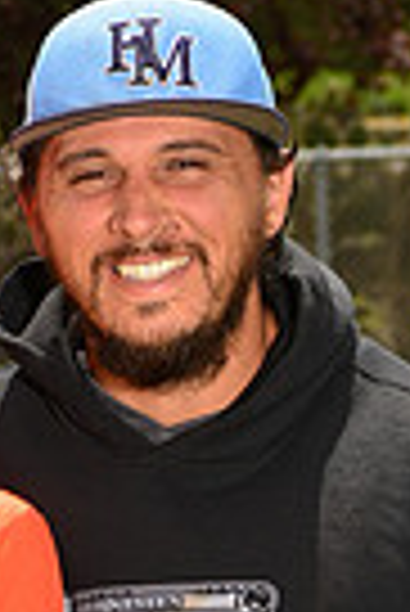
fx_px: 7974
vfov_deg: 4.4
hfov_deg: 2.9
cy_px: 914
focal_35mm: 468
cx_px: 11
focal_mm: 110
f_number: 13
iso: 160
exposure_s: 1/250
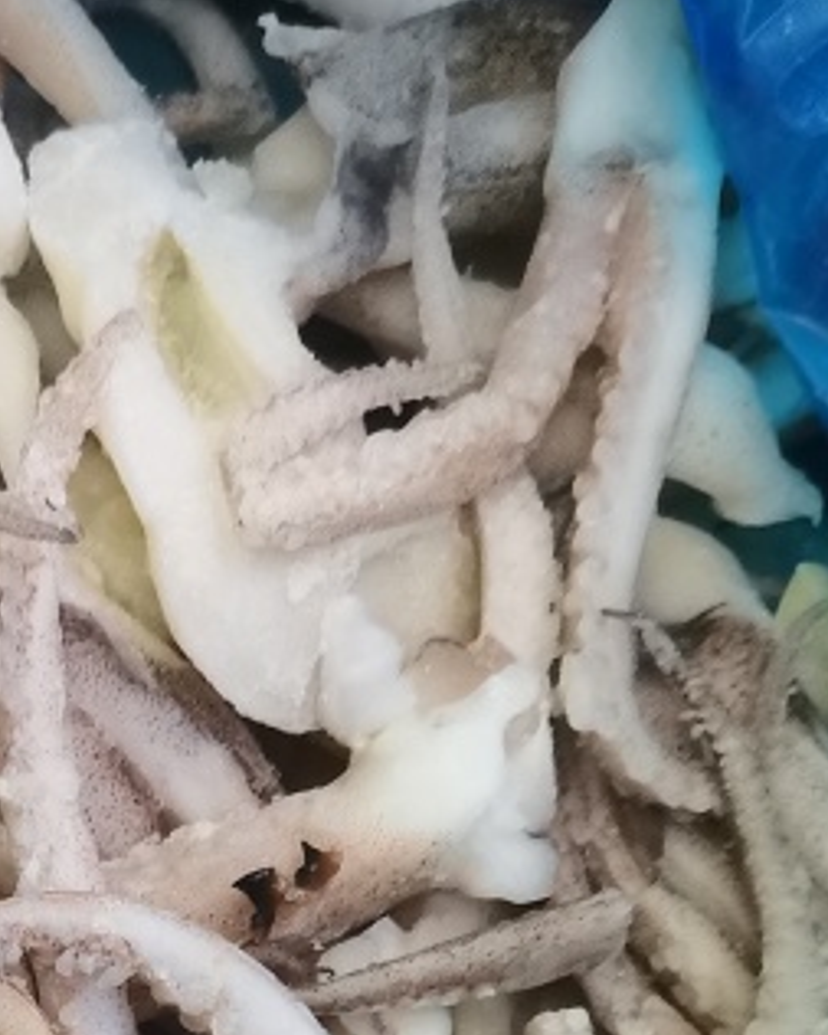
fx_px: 2725
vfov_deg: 19.1
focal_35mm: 89
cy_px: 1498
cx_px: -164
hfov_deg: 16.6
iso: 200
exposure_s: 1/50
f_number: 1.9
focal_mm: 4.94
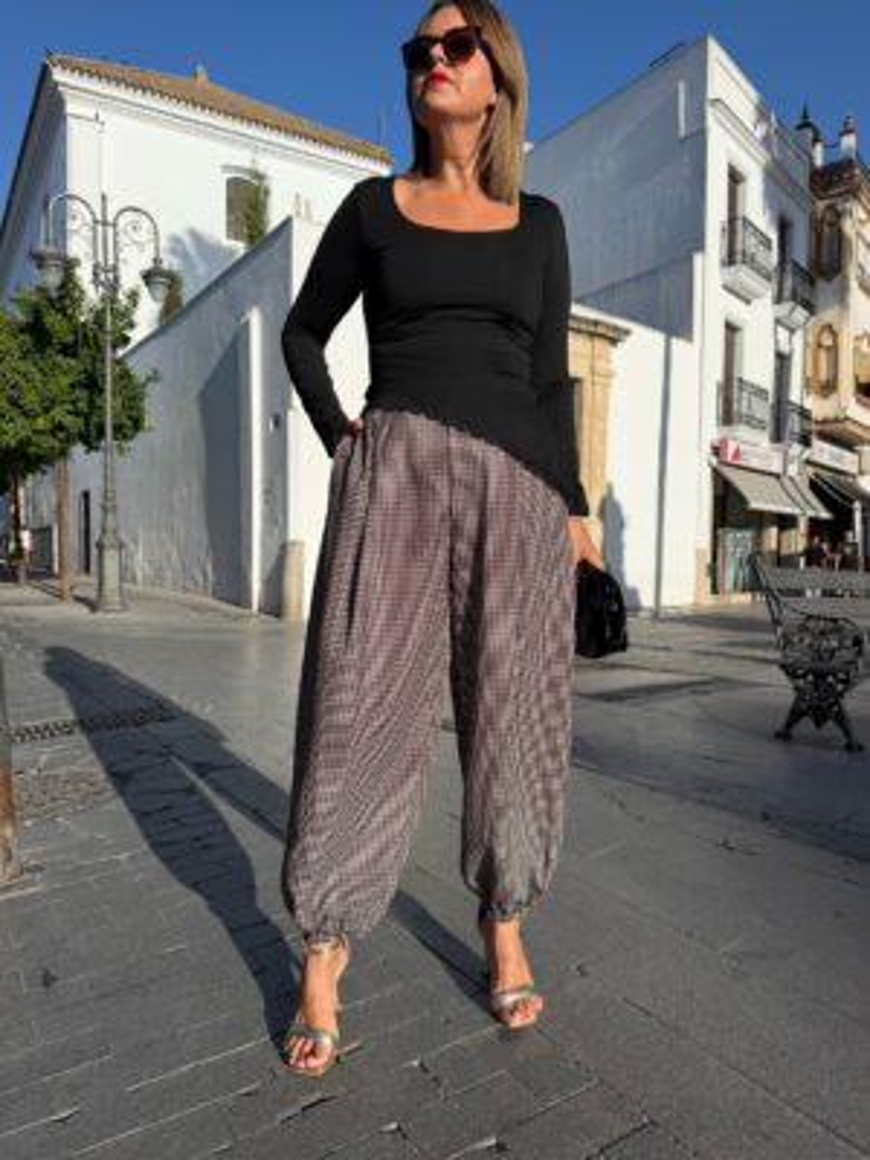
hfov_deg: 56.8
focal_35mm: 24
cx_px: 435
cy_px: 580
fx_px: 804
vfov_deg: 71.6
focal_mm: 6.76
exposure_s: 1/5319
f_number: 1.78
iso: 80
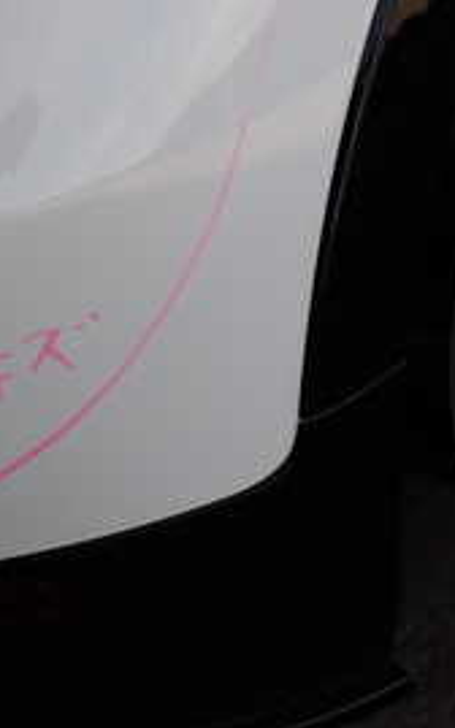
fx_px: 1409
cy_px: 325
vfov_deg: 29.0
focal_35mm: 71
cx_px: -146
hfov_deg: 17.2
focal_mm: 5.4
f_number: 3.2
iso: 100
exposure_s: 1/400
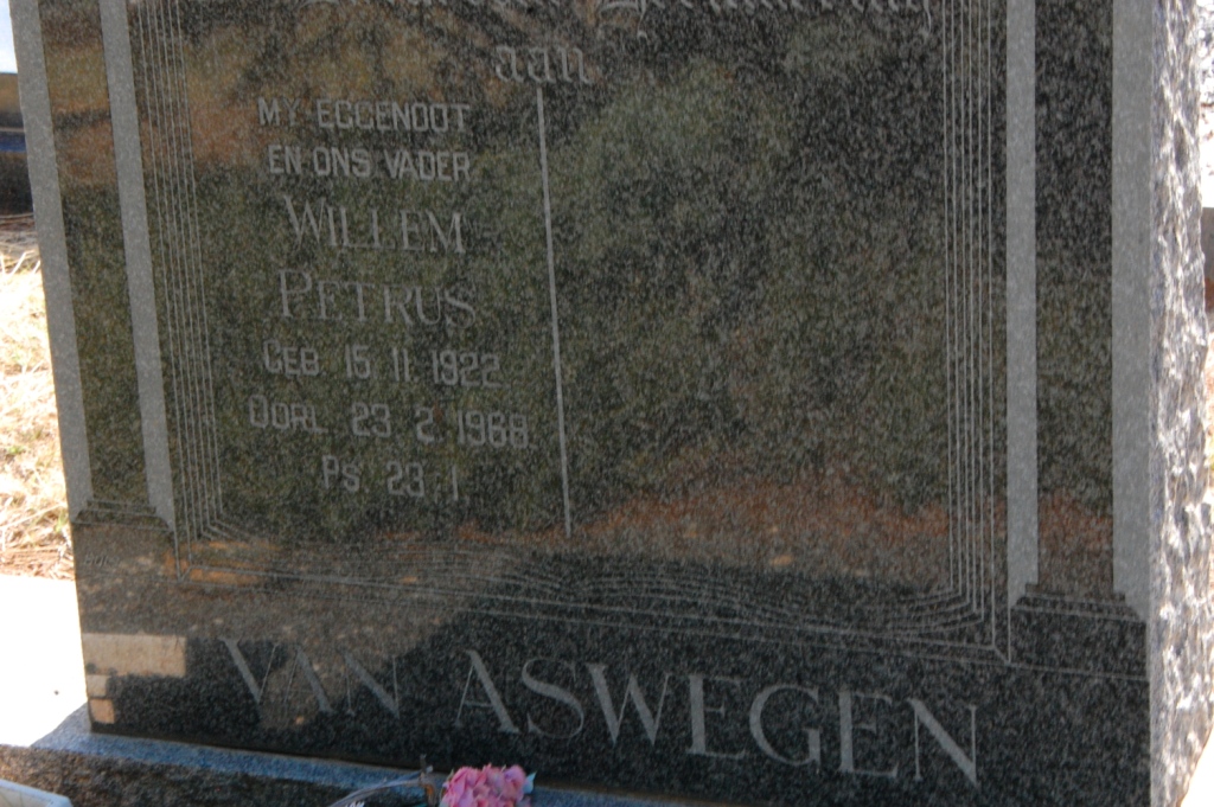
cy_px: 404
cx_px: 607
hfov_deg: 20.9
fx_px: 3285
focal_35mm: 98
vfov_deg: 14.0
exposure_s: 1/30
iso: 1000
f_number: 22
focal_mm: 65
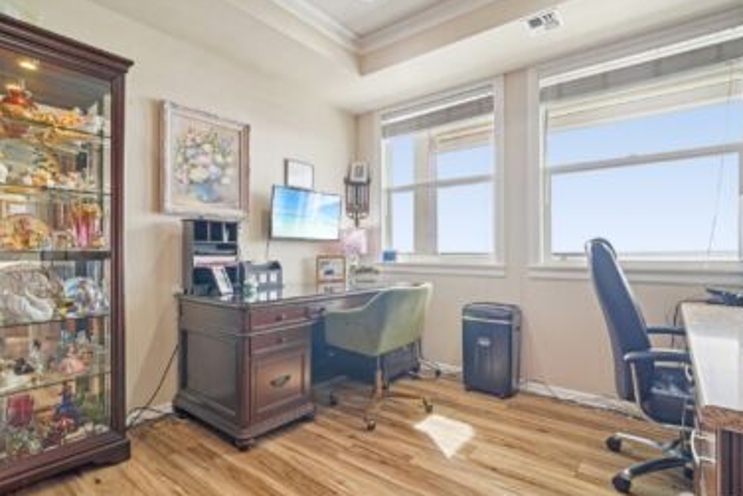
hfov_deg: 93.2
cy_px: 258
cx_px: 393
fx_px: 351
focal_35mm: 17
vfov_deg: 70.5
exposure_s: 1/250
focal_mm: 16
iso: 1600
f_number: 8
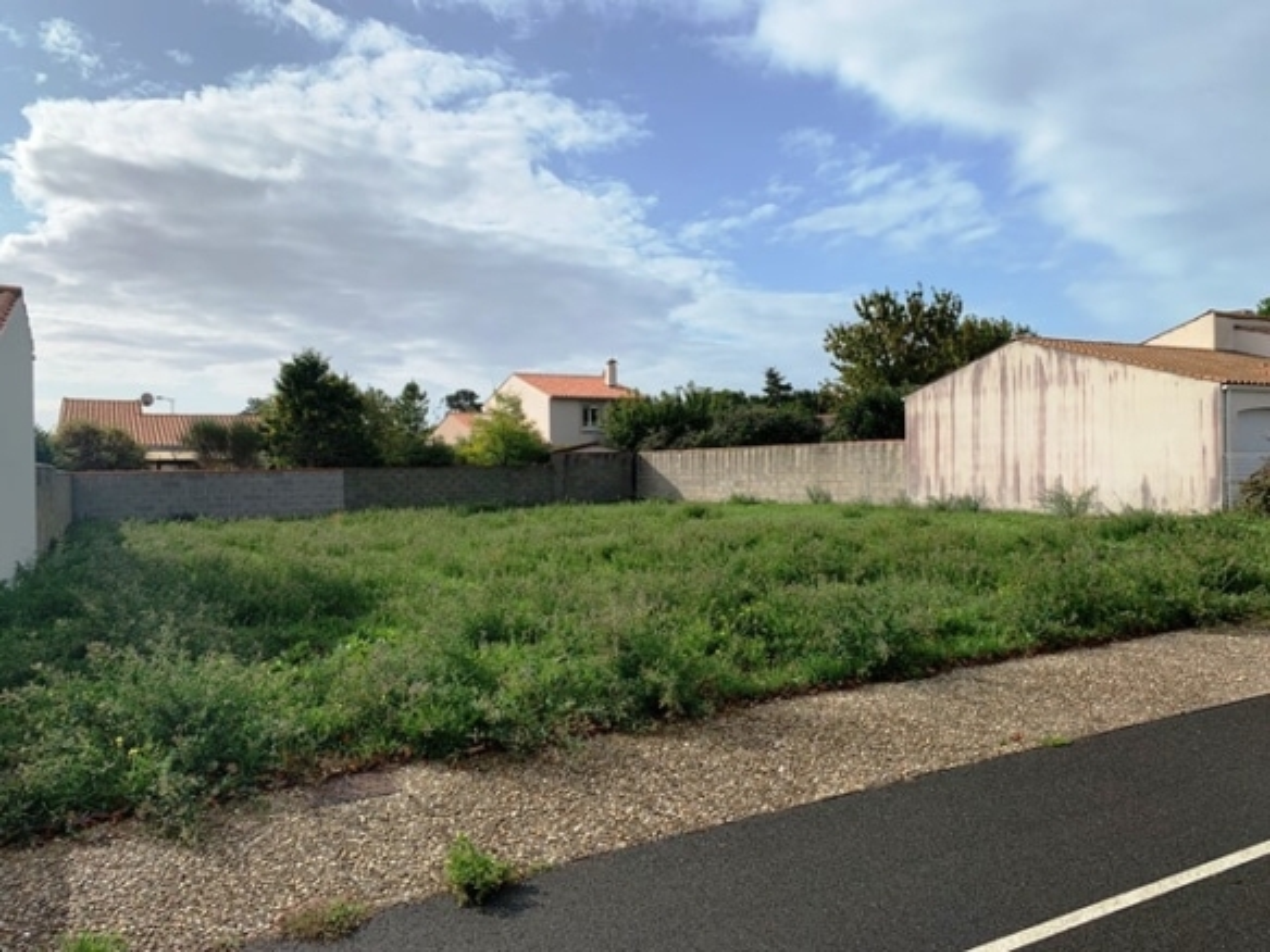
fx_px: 954
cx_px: 635
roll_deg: +0.8
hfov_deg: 67.3
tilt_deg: -0.1
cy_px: 476
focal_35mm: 26
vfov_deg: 53.1
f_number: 1.8
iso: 25
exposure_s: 1/4464
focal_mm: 4.25
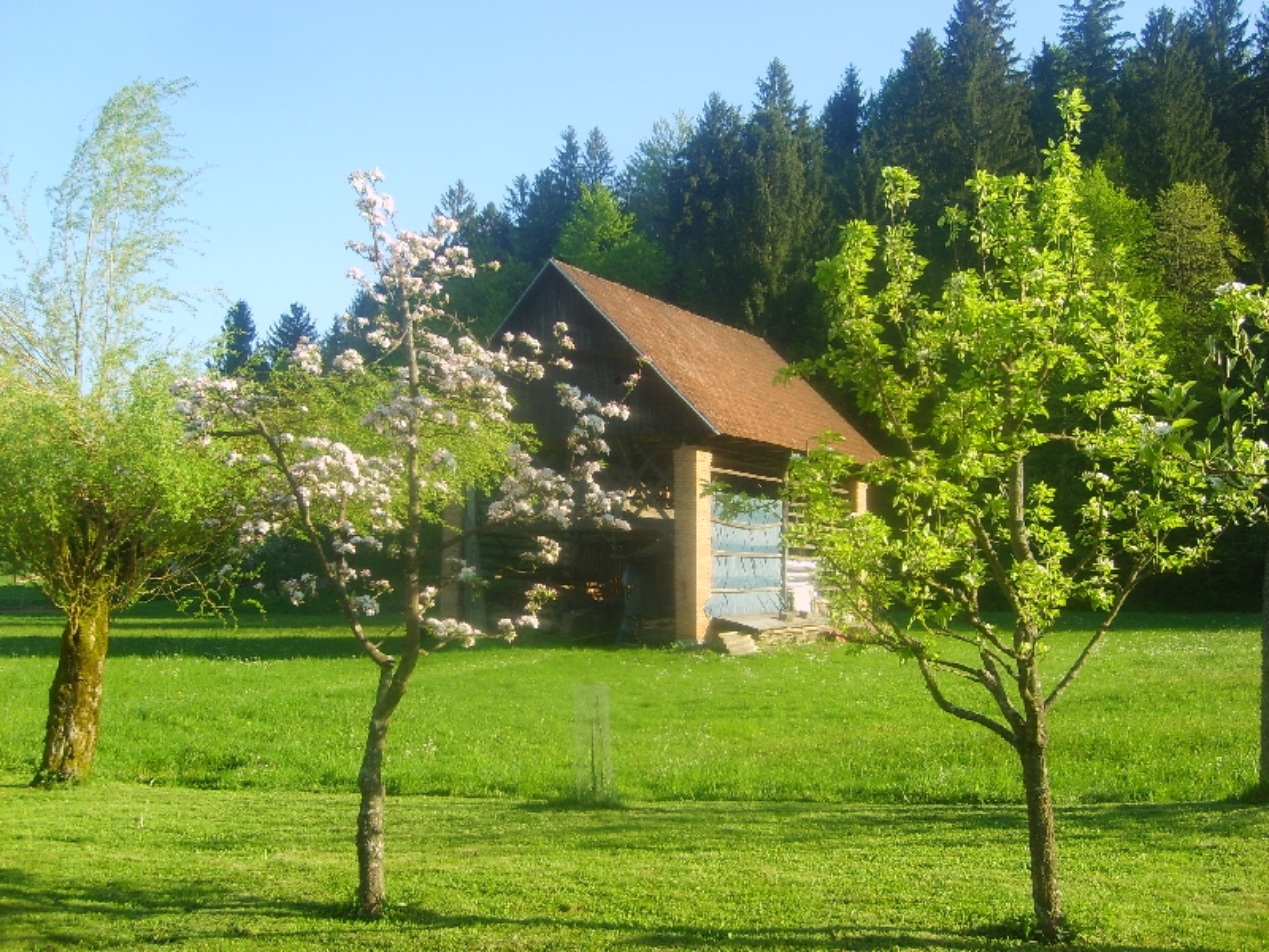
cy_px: 476
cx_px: 634
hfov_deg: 52.6
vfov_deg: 40.7
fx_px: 1283
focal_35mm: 35
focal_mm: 5.8
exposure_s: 1/250
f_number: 2.8
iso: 50
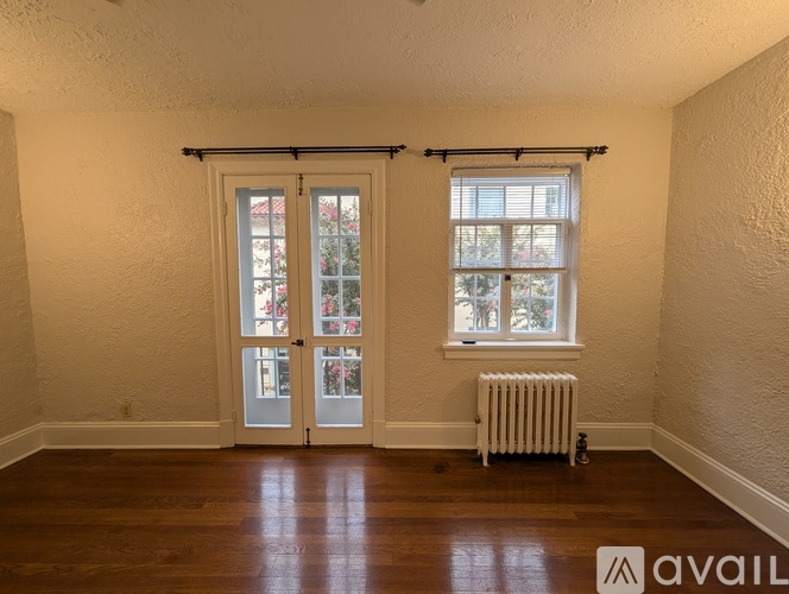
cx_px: 394
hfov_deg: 110.5
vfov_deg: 94.6
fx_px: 274
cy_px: 297
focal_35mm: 12
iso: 147
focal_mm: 2.02
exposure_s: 1/120
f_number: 1.7
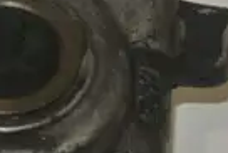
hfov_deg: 6.4
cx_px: 27
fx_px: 2035
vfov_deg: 4.3
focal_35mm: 321
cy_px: 177
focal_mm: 30
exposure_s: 1/60
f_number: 5.6
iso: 200
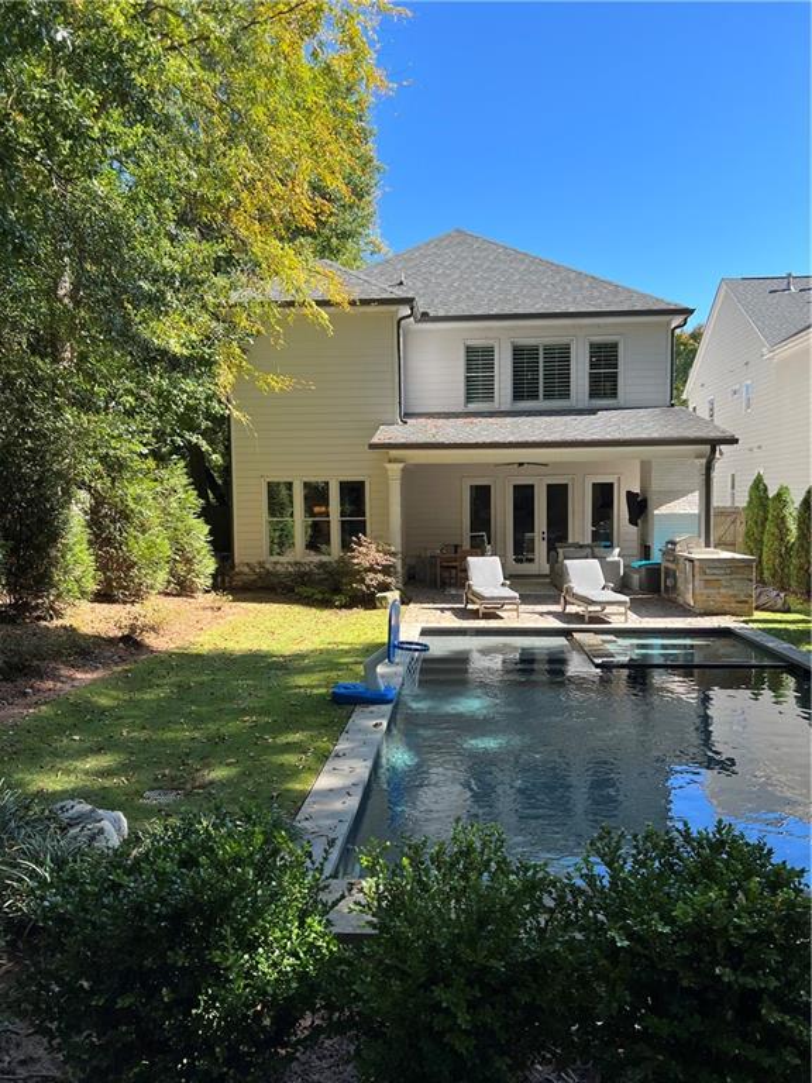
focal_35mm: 26
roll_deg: +0.8
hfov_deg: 53.1
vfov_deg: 67.3
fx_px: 813
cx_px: 406
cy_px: 542
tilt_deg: -3.1
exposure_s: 1/1058
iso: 50
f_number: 1.5
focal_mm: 5.7
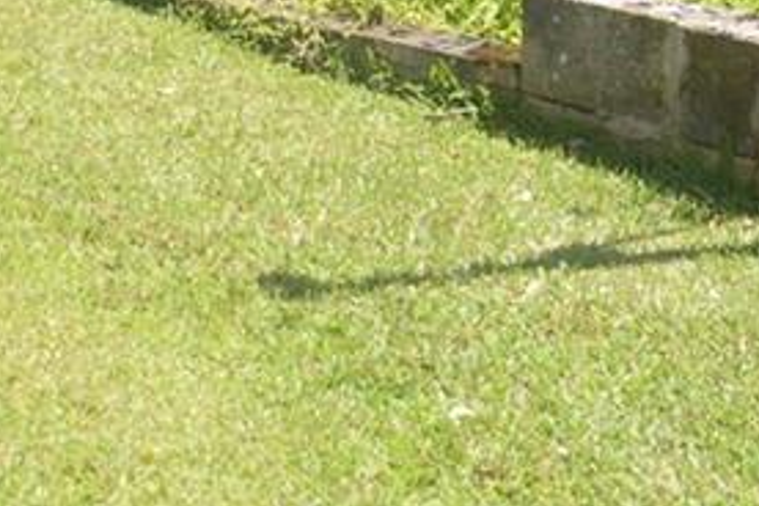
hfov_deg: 14.3
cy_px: 40
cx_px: -154
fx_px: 2930
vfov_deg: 9.8
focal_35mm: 139
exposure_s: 1/160
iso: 100
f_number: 5.6
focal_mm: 24
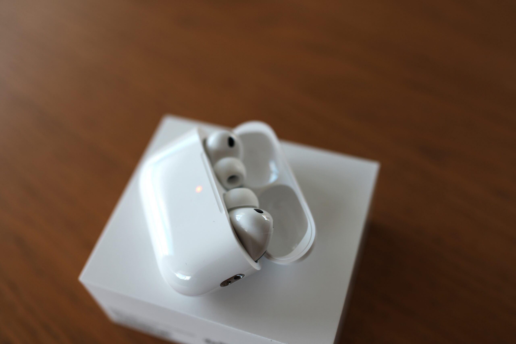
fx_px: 502
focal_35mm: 35
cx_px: 258
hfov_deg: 54.4
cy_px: 172
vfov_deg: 37.8
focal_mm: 35
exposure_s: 1/250
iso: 100
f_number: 2.8
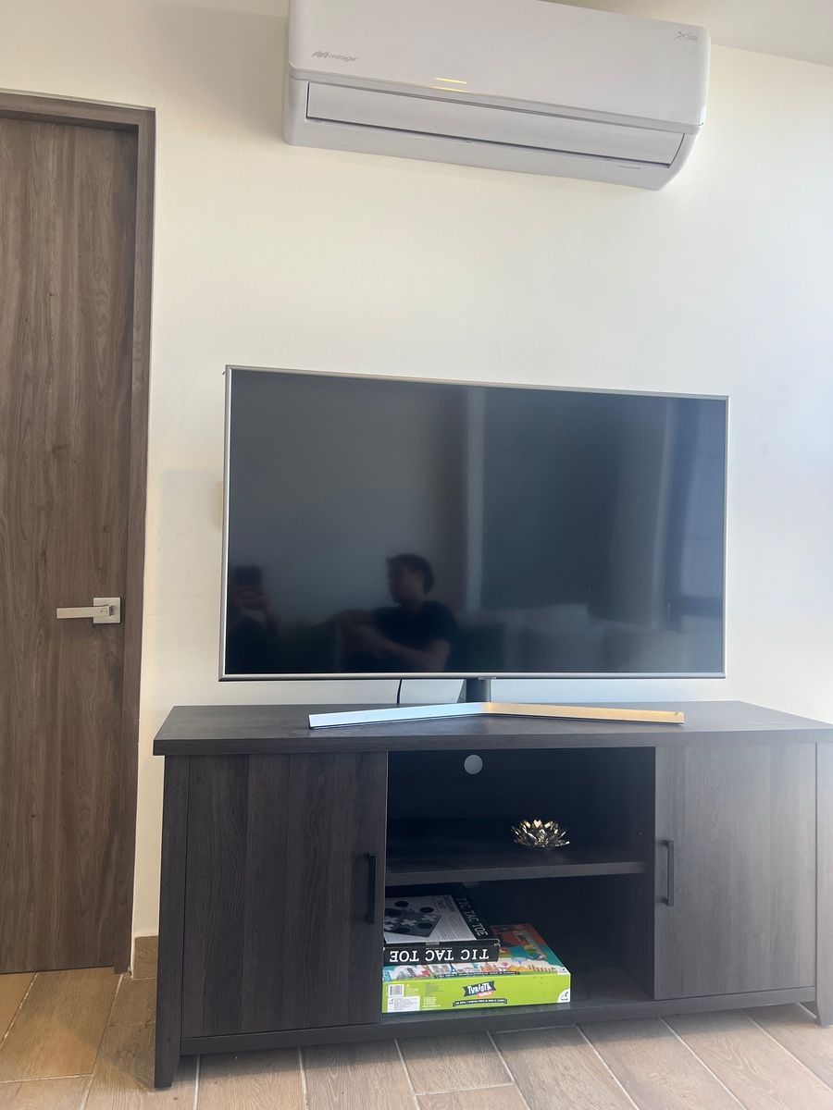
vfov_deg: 67.3
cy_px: 555
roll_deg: -0.6
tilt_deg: +2.6
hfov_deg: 53.1
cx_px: 416
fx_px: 834
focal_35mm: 26
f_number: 1.5
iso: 100
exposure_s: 1/121
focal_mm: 5.7
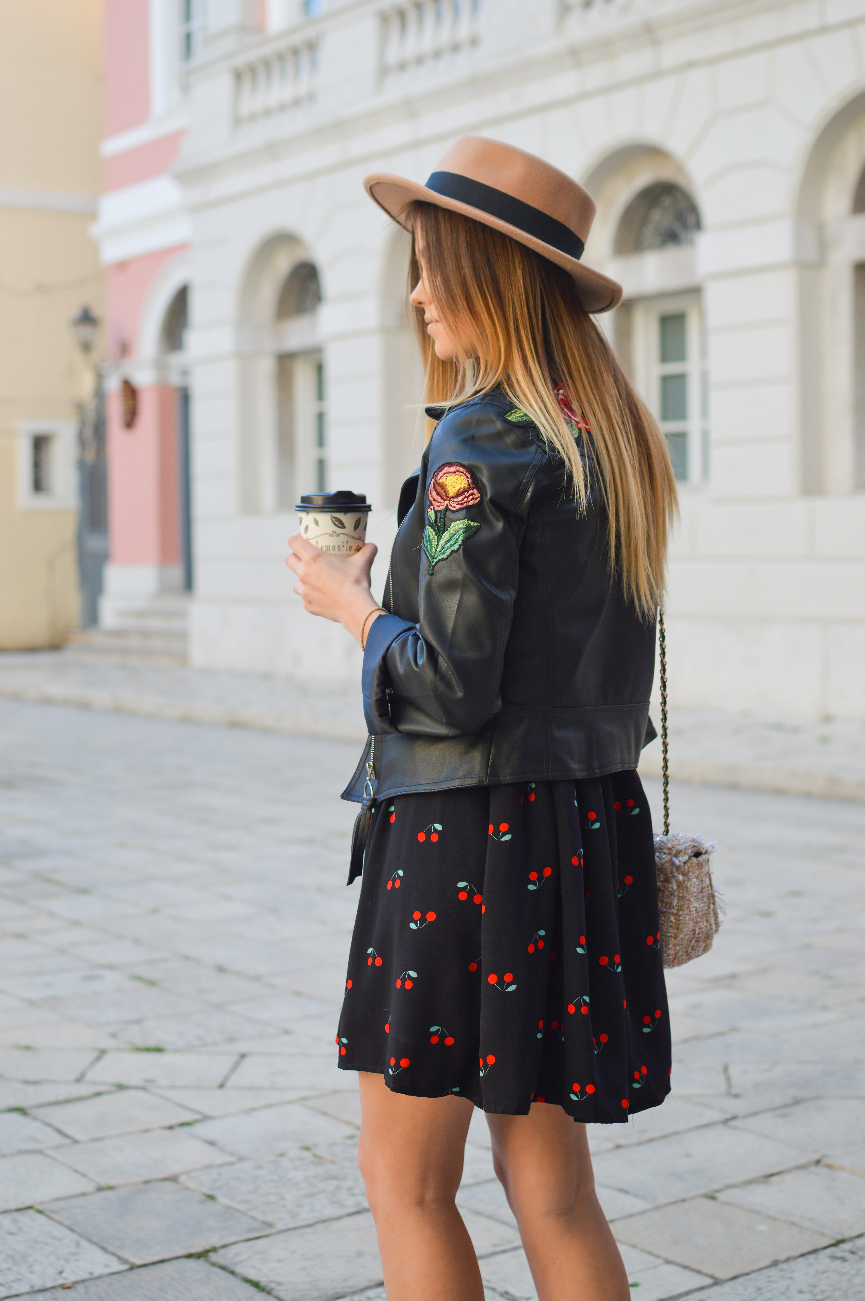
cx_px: 432
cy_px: 650
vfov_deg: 37.9
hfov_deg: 25.7
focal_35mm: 52
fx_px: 1896
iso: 200
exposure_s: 1/800
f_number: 2.5
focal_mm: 35
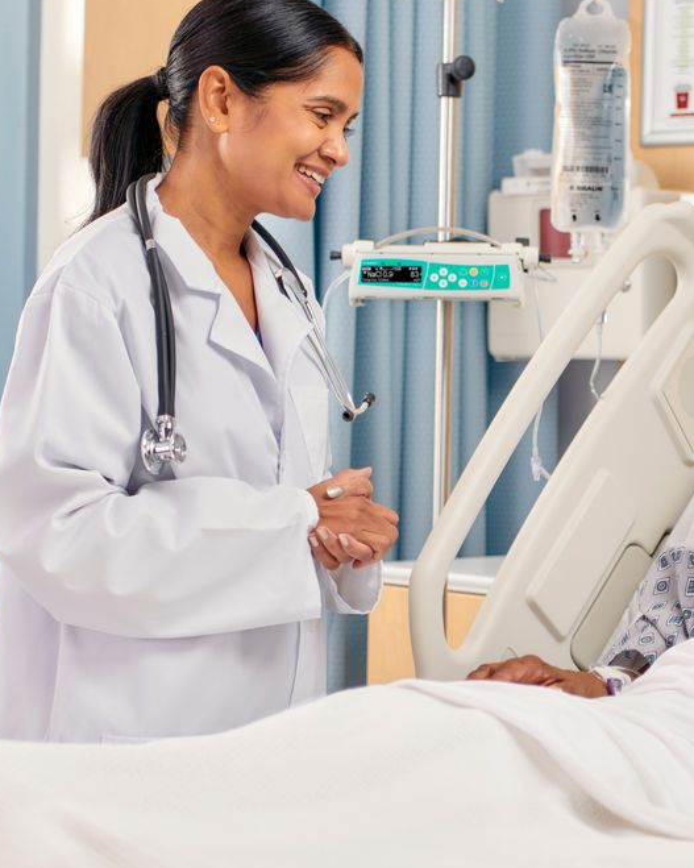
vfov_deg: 17.0
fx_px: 2902
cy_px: 447
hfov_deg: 13.5
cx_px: 623
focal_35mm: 113
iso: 64
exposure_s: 1/160
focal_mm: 62
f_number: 2.8
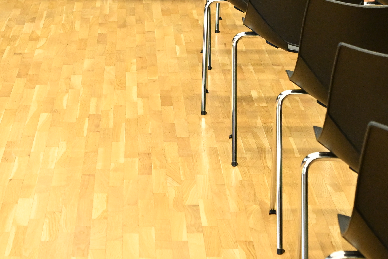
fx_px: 1509
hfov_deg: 14.6
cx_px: 134
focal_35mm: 140
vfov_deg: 9.5
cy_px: -137
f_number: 4
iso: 2000
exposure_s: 1/125
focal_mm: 36
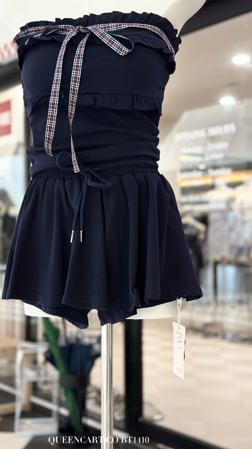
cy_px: 225
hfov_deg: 22.6
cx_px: 99
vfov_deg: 39.2
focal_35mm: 53
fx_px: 630
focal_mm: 6.86
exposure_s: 1/50
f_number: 1.78
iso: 200
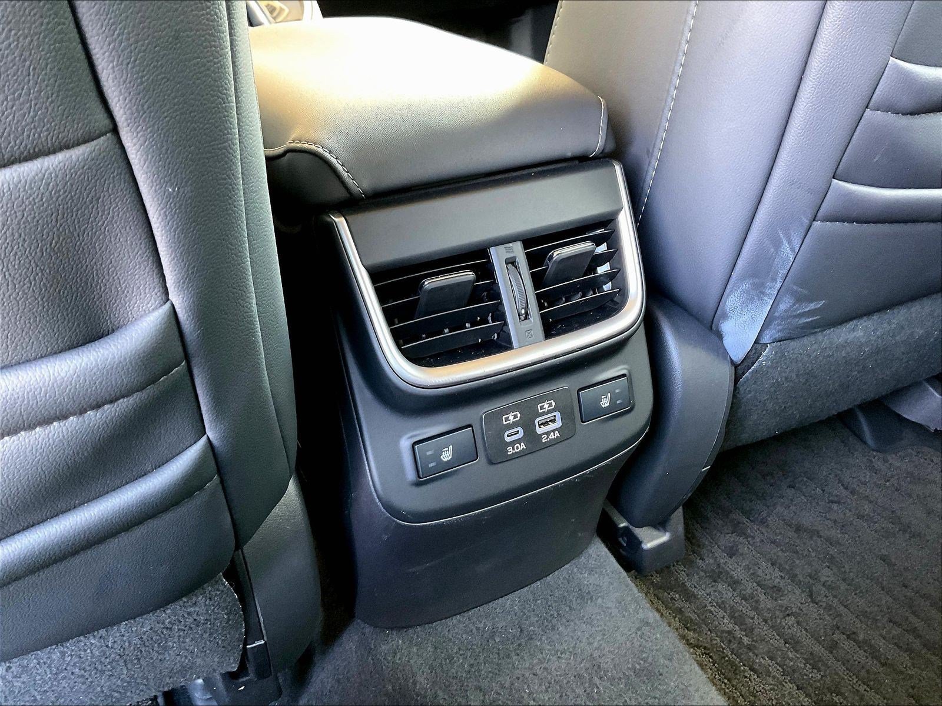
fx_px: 789
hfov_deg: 61.7
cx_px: 471
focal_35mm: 29
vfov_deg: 48.2
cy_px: 353
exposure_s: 1/30
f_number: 1.8
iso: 320
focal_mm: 3
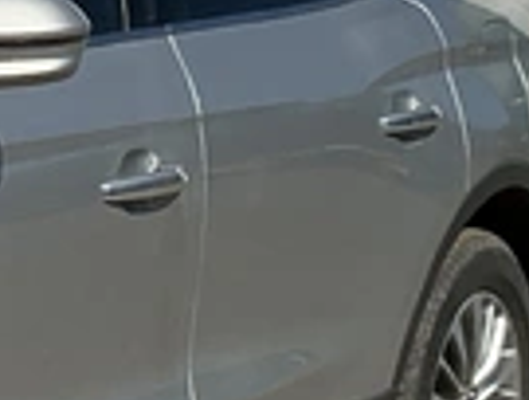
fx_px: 2375
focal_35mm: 155
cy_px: 261
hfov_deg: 11.1
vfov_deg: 9.6
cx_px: -635
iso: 25
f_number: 1.8
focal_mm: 3
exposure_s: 1/4065
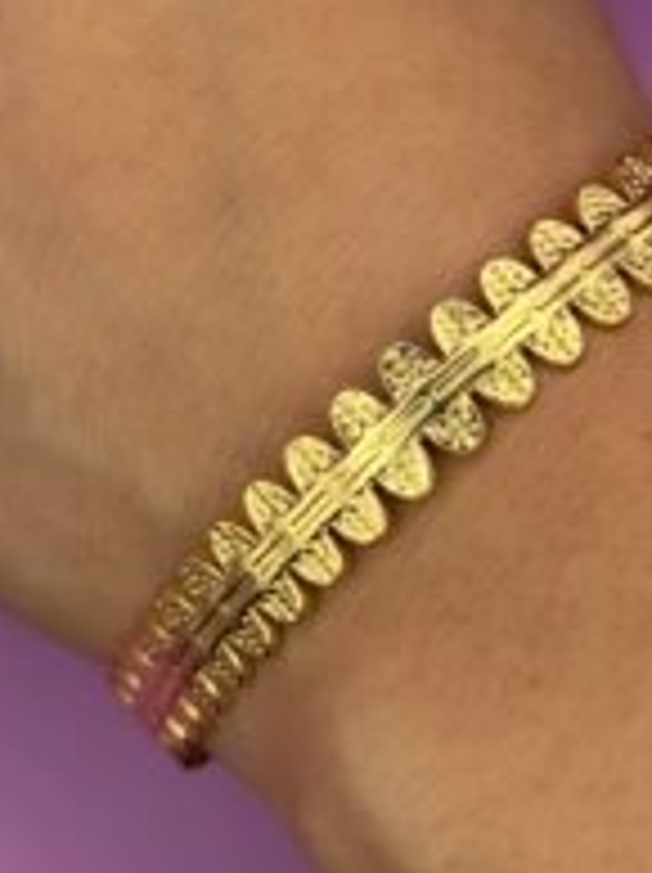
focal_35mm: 99
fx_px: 2492
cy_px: 378
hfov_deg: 14.9
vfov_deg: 19.8
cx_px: 463
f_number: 1.78
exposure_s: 1/213
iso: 64
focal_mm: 6.76
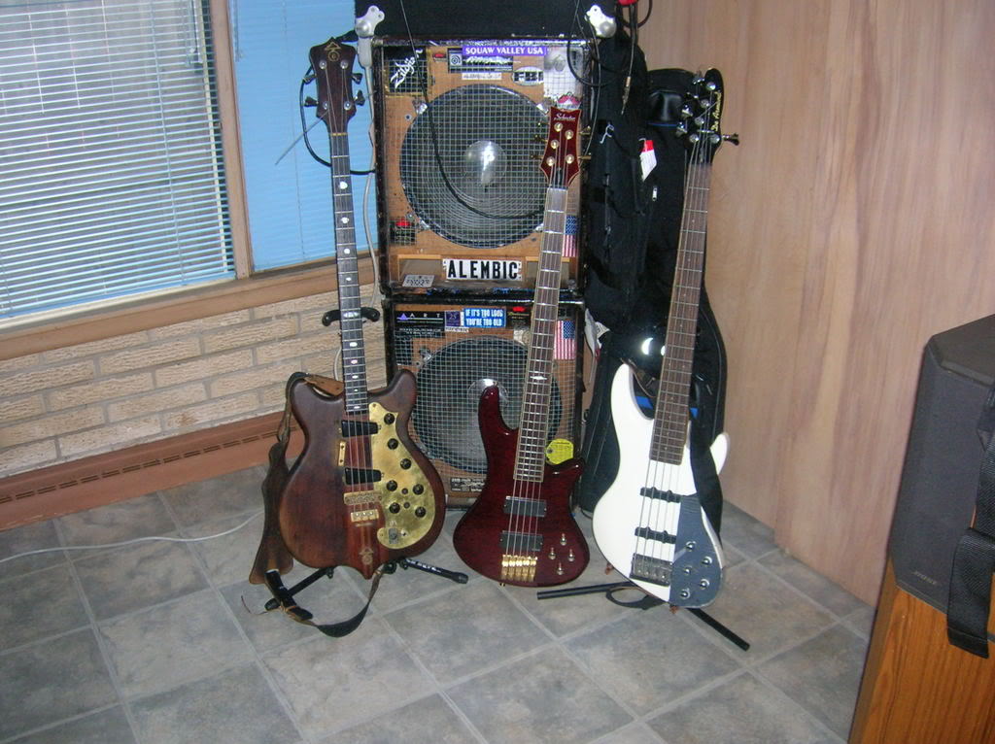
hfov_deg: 54.0
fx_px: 976
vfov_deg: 41.7
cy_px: 372
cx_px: 498
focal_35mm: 34
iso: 169
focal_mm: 5.7
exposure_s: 1/60.1
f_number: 2.9
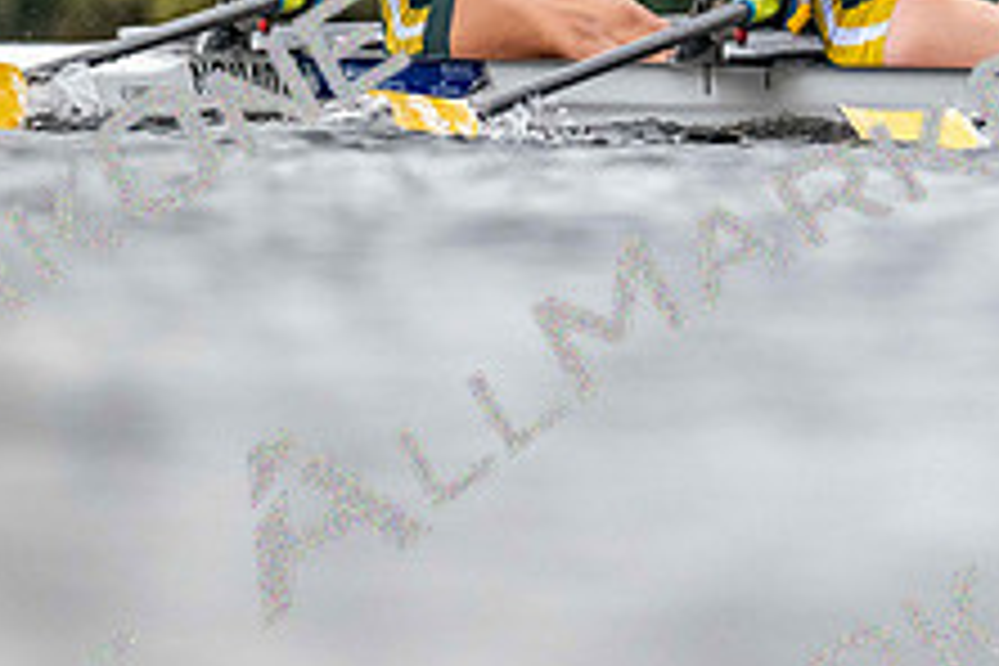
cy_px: -70
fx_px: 43592
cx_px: 1161
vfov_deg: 0.9
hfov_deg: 1.3
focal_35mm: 1571
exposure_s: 1/2500
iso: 4000
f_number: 4
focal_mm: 600
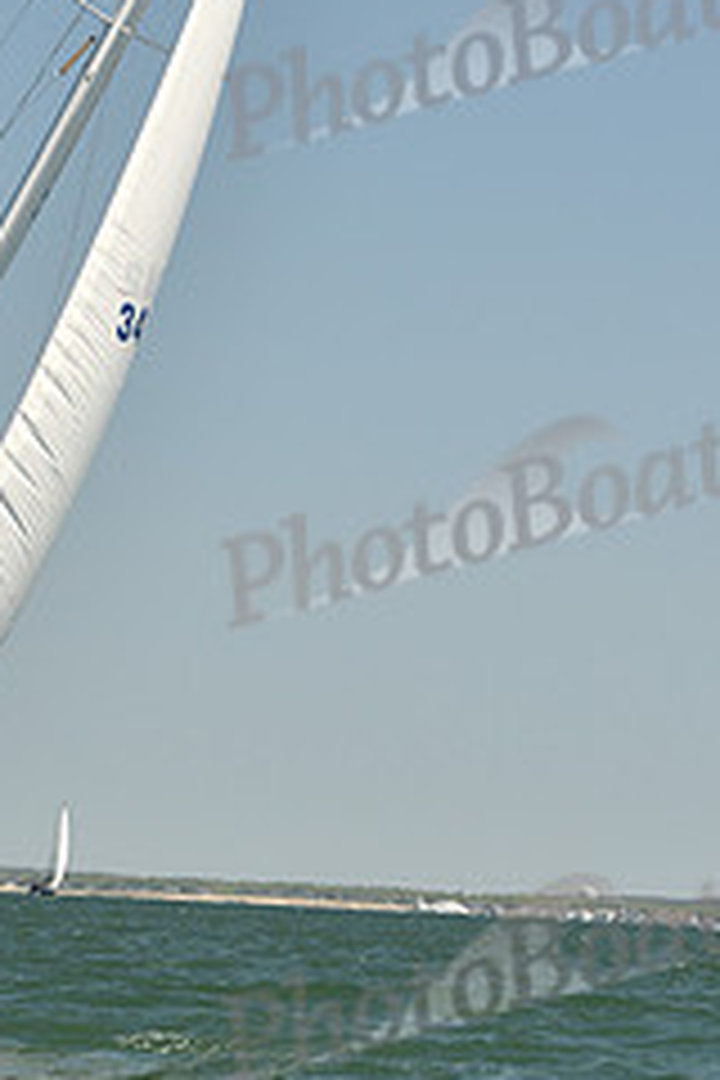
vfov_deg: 8.1
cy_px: 342
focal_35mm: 254
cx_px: -11
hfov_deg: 5.4
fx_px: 7619
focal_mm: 105
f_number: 5
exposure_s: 1/800
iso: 250
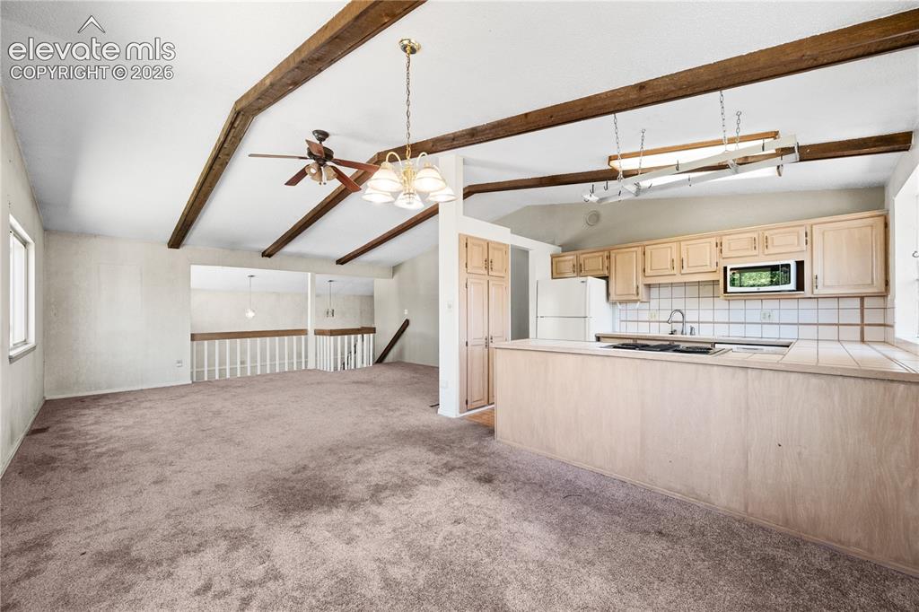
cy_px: 306
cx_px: 460
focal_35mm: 14
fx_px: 357
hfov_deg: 104.3
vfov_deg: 81.2
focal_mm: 14
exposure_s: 1/40
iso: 1600
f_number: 8
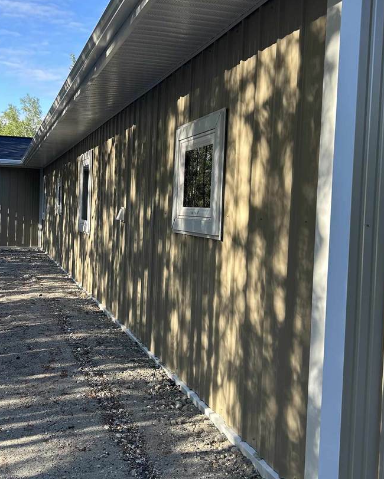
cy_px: 225
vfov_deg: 45.8
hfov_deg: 37.2
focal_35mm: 40
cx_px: 152
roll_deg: -2.1
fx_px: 568
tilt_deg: -2.3
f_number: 1.5
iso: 50
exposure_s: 1/499
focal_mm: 5.7
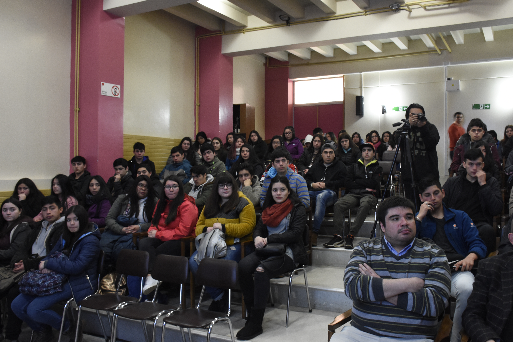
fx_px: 470
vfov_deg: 40.0
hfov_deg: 57.1
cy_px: 164
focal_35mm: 33
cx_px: 278
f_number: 9
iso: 1600
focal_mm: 20
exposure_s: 1/6
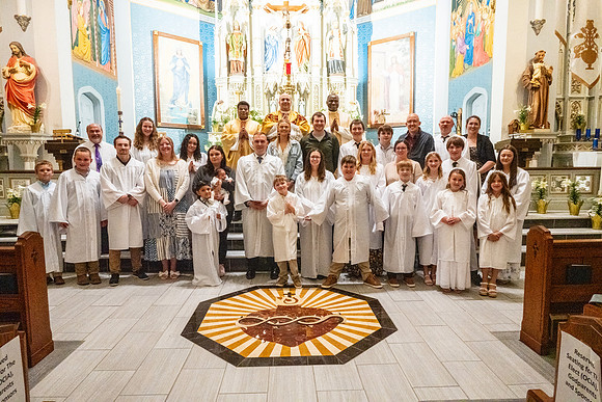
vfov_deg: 53.2
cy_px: 201
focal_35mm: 24
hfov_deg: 73.7
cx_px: 301
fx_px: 401
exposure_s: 1/60
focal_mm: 24
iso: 5000
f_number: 11
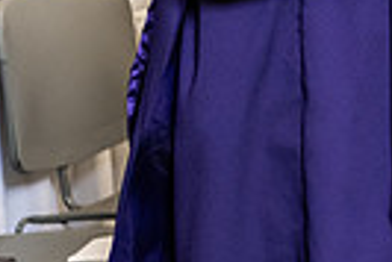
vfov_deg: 4.5
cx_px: 598
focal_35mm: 306
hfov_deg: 6.6
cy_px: -202
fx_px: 3336
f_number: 5
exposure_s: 1/200
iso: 2500
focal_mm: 70
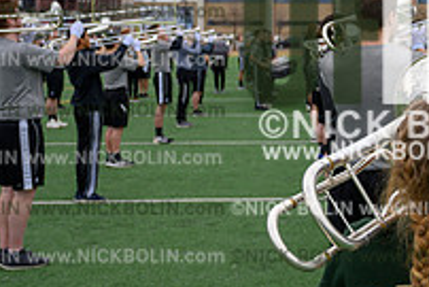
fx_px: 823
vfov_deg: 19.6
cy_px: 61
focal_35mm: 69
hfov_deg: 28.0
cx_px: 393
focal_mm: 24
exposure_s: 1/640
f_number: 4
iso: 100
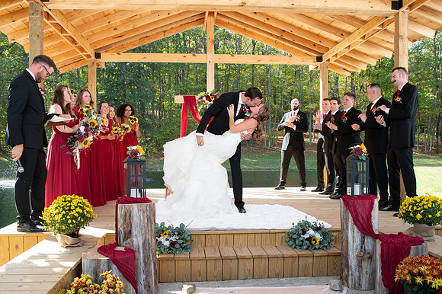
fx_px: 361
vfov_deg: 44.1
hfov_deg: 62.9
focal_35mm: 29
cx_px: 216
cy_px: 173
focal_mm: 24
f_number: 4
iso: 320
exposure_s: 1/250
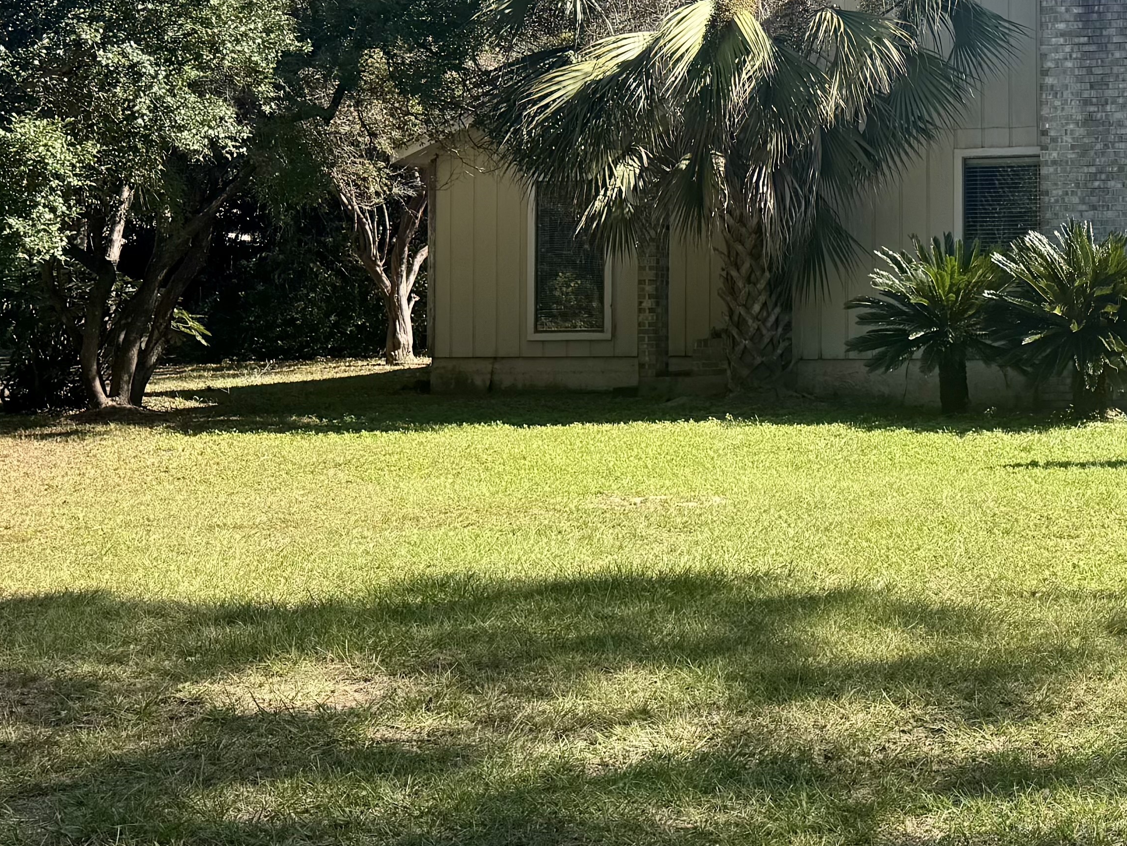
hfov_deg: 29.9
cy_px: 238
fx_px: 1954
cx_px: 1143
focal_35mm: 60
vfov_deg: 24.2
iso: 80
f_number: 1.78
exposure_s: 1/1767
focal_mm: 6.76
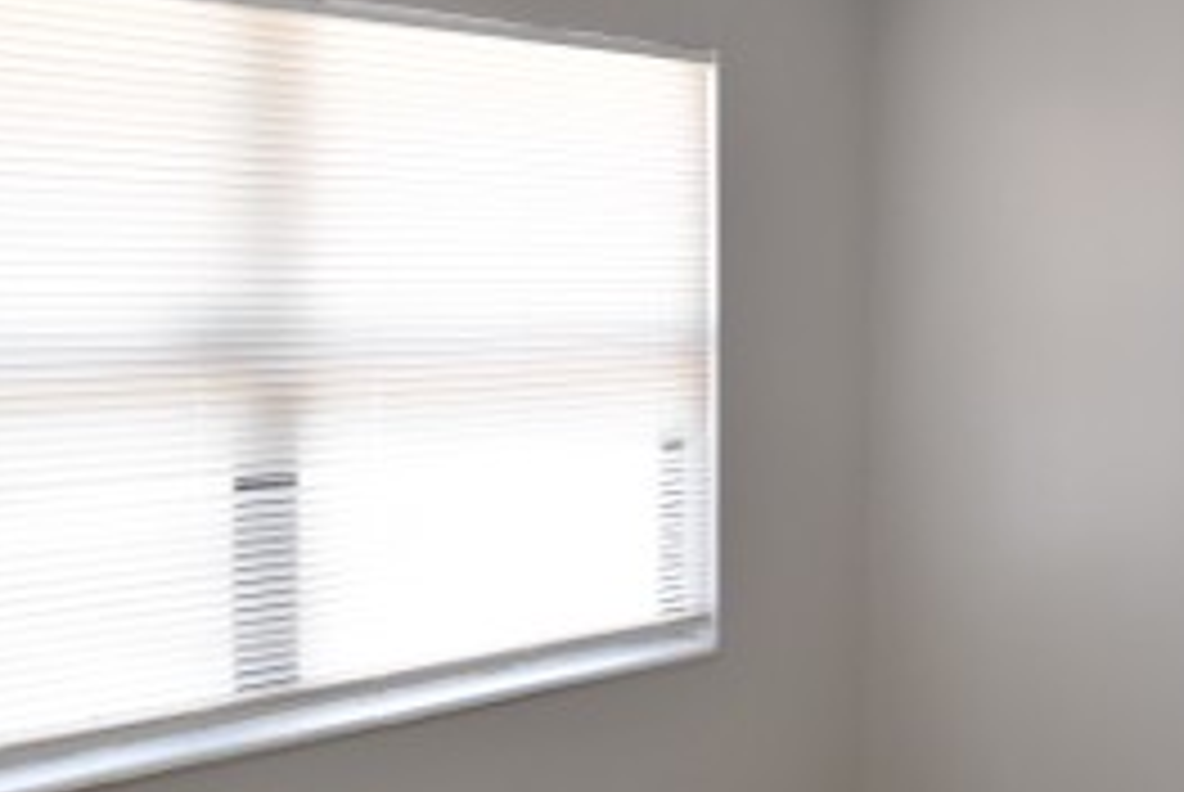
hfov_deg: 47.1
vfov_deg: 32.5
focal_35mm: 41
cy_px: 288
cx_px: 711
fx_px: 1350
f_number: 3.5
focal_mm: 10
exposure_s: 1/90
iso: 800
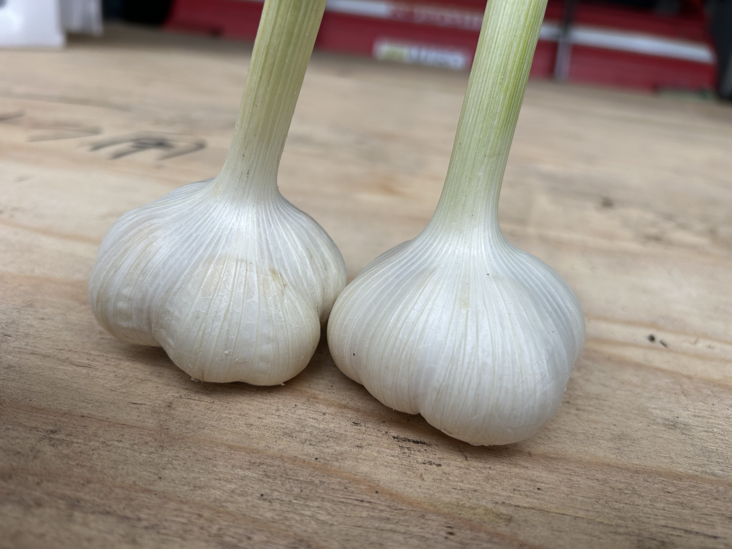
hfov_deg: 67.3
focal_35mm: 26
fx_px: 550
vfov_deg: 53.1
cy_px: 274
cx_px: 366
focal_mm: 5.7
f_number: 1.5
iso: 50
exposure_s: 1/632
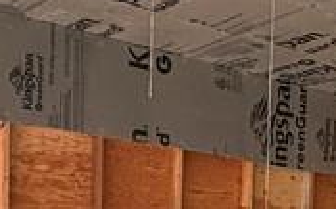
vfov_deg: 13.7
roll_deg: -1.5
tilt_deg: -4.1
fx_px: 796
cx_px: 211
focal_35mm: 87
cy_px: 351
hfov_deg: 23.8
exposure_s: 1/68
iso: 320
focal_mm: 2.22
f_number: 2.2
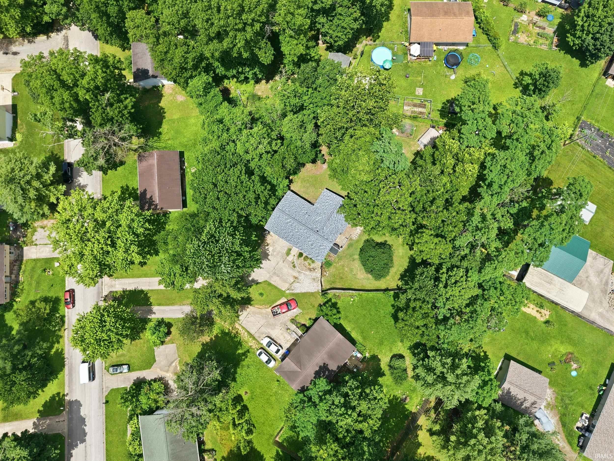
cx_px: 307
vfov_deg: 56.8
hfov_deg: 71.6
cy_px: 230
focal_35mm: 24
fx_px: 426
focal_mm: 8.7
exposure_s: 1/2500
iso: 100
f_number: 1.8
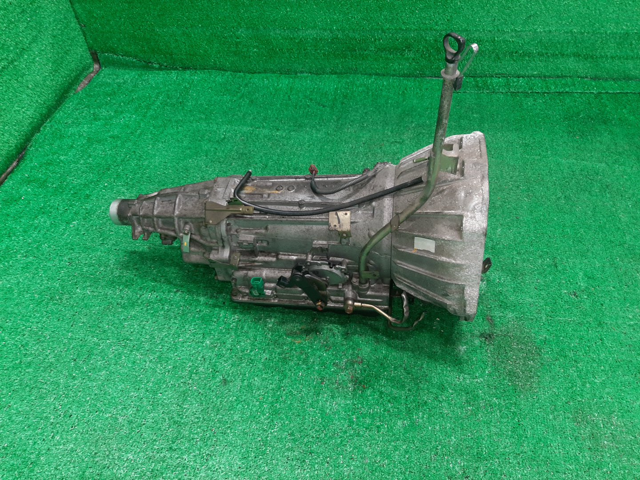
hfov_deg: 67.3
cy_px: 240
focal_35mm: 26
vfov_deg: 53.1
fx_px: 481
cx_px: 320
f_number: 1.7
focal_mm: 3.93
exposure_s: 1/50
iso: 179
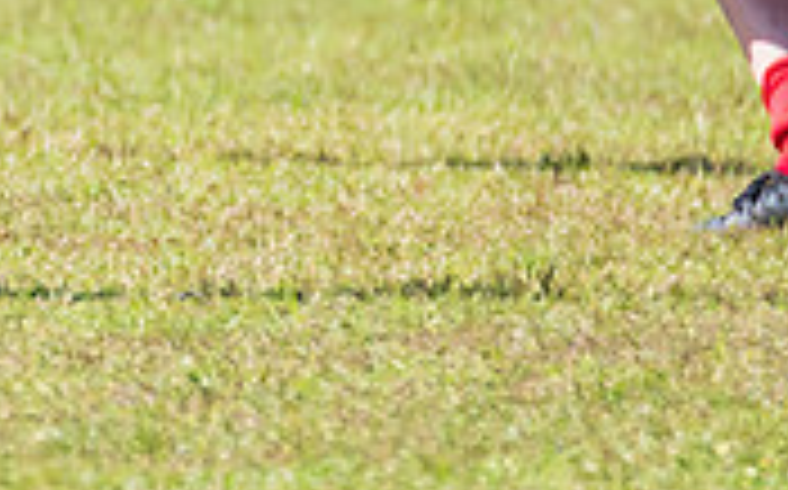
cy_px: -419
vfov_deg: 0.5
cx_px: -409
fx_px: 52264
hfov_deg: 0.9
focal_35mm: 2436
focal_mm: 460
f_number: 7.1
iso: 800
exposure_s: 1/2000
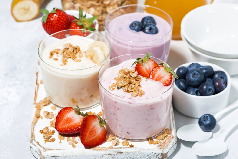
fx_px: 694
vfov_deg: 13.0
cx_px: 119
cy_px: 80
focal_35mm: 105
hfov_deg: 19.5
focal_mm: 105
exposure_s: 1/125
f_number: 10
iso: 100
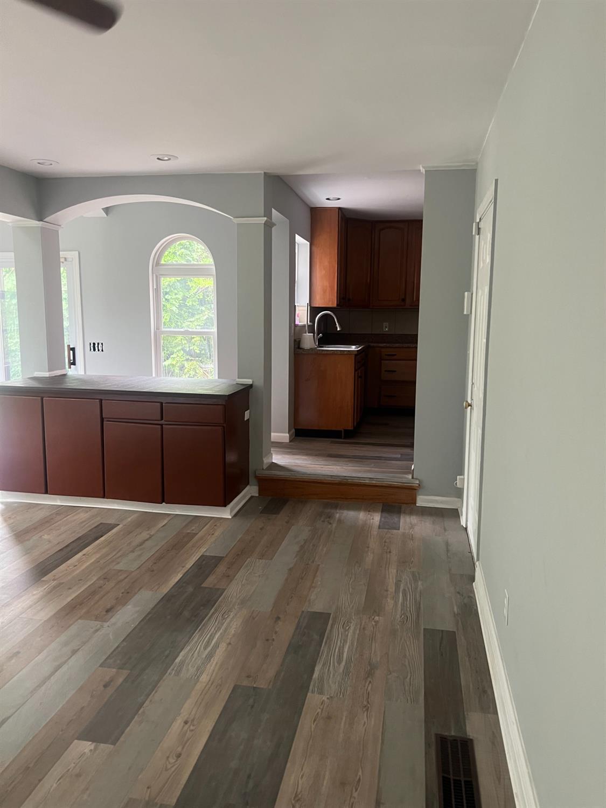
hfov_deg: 53.1
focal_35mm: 26
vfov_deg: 67.3
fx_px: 607
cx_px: 303
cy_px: 404
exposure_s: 1/60
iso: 250
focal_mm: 5.7
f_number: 1.5
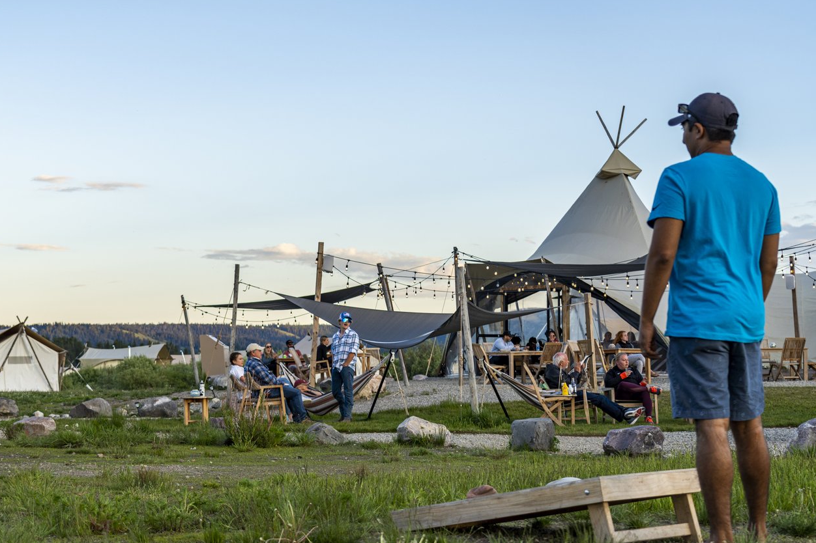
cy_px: 302
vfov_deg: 18.9
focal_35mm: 72
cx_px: 222
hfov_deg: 27.8
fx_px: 1631
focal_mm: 44
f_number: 4
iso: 100
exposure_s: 1/200
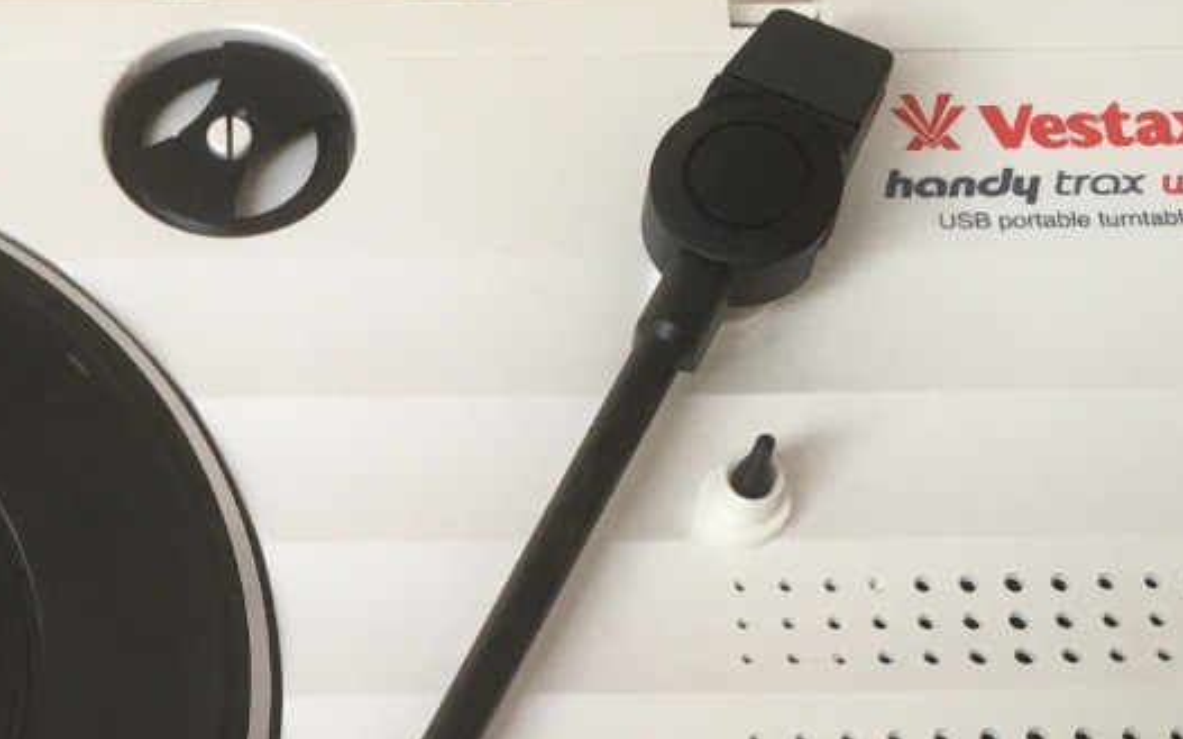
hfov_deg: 24.1
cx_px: 153
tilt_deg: -64.5
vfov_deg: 15.1
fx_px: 2707
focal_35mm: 84
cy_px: 842
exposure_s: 1/33
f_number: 2.2
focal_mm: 4.15
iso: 25
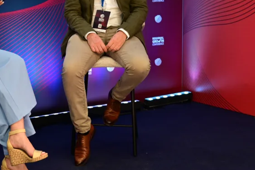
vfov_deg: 17.0
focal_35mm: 80
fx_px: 567
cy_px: 40
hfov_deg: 25.2
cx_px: 76
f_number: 4
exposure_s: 1/160
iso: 1600
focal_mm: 44
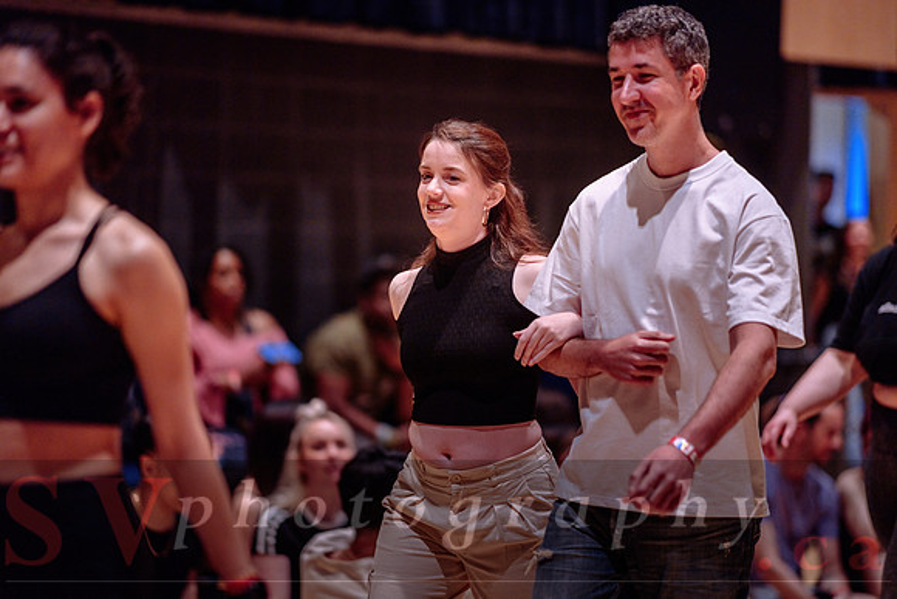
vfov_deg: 12.7
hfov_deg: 18.9
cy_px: 290
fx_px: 2695
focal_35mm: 108
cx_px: 462
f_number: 1.4
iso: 2000
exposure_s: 1/250
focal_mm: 105
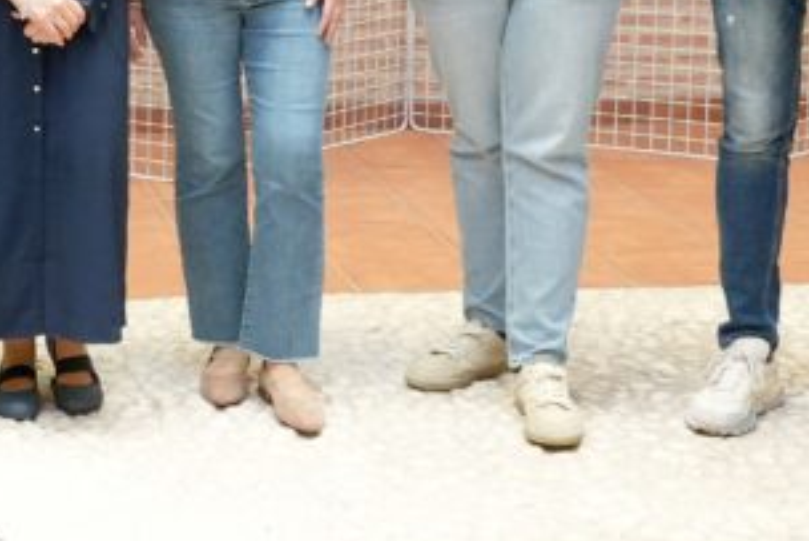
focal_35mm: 111
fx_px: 2495
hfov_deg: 17.7
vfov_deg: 12.2
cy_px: 25
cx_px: -104
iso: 3200
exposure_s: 1/125
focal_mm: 22
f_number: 4.5
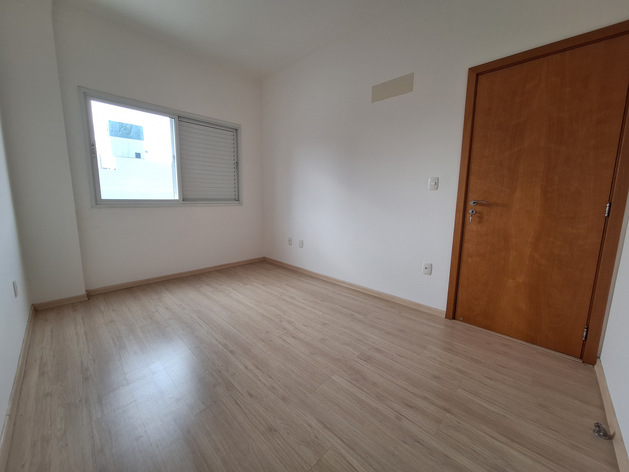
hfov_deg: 106.2
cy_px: 236
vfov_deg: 89.9
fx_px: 236
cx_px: 314
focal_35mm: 13
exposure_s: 1/40
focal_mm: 1.74
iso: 64
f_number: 2.2
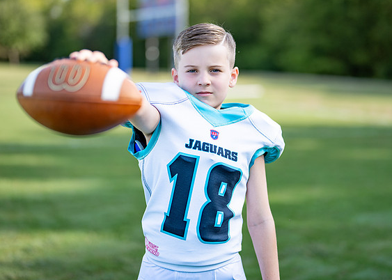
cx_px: 214
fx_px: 735
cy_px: 114
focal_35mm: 66
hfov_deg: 29.9
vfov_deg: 21.5
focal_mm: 50
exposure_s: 1/2500
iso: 100
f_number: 1.2
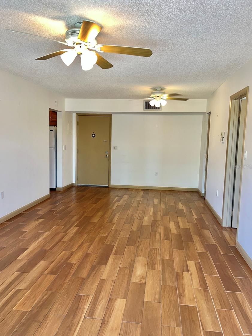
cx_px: 120
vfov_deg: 63.4
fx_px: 272
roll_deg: -1.8
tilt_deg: -7.1
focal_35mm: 28
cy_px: 166
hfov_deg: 49.7
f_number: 1.6
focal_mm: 5.1
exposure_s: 1/29
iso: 32
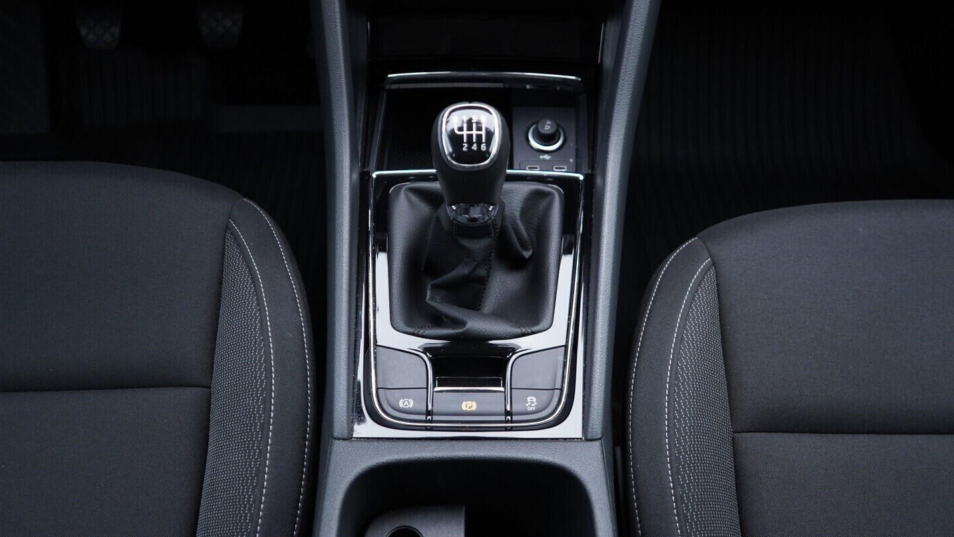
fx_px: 961
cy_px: 290
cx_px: 478
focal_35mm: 38
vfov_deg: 31.2
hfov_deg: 52.8
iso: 320
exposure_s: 1/40
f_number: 2.8
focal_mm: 24
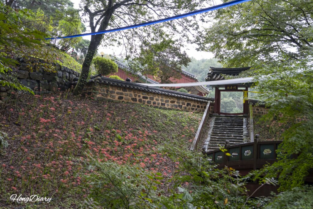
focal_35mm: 41
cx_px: 156
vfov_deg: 32.6
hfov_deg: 47.4
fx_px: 356
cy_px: 104
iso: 640
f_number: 5.6
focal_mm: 41
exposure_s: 1/160
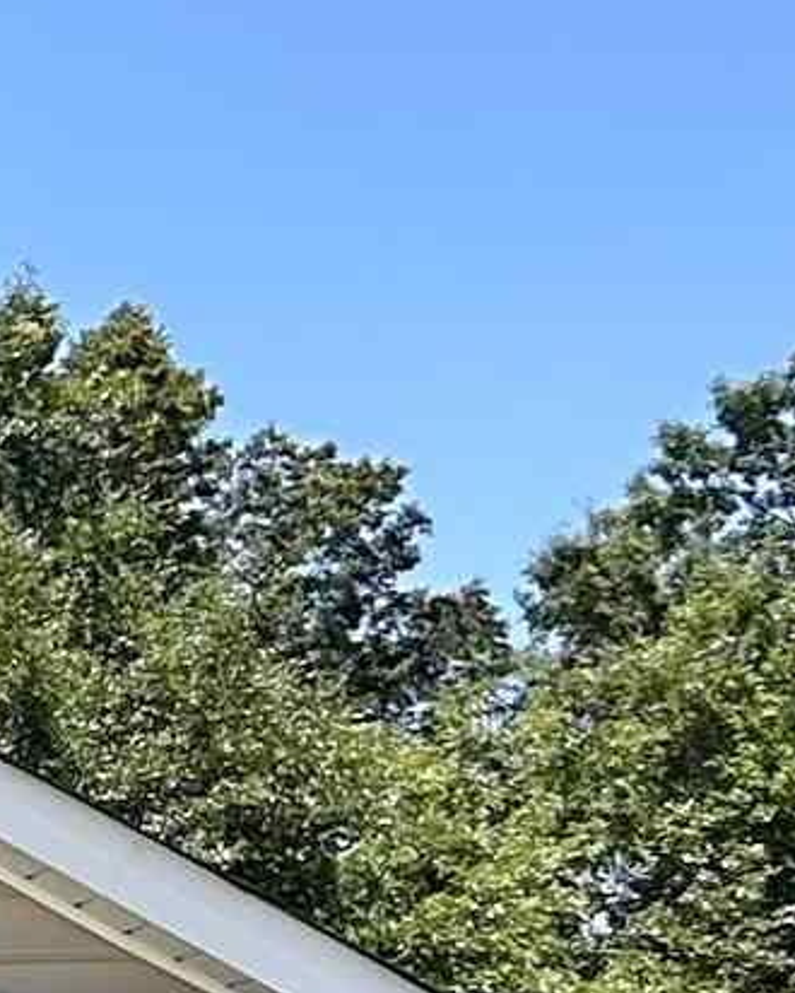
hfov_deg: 6.5
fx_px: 5555
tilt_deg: +8.8
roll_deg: +0.1
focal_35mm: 189
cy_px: 728
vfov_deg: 10.2
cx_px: -2455
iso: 50
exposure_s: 1/2915
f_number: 1.5
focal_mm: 5.7
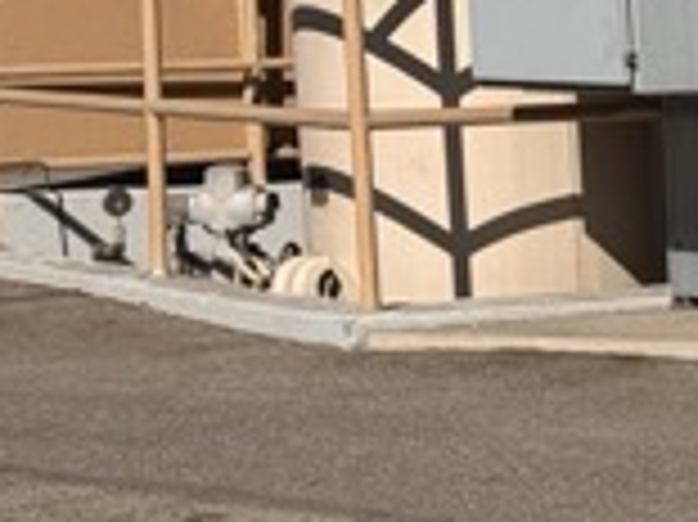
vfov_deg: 7.4
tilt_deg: -9.7
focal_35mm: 198
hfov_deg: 9.6
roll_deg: +1.5
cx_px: 1130
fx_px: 3989
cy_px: 580
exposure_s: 1/7937
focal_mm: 6.76
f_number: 1.78
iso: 64
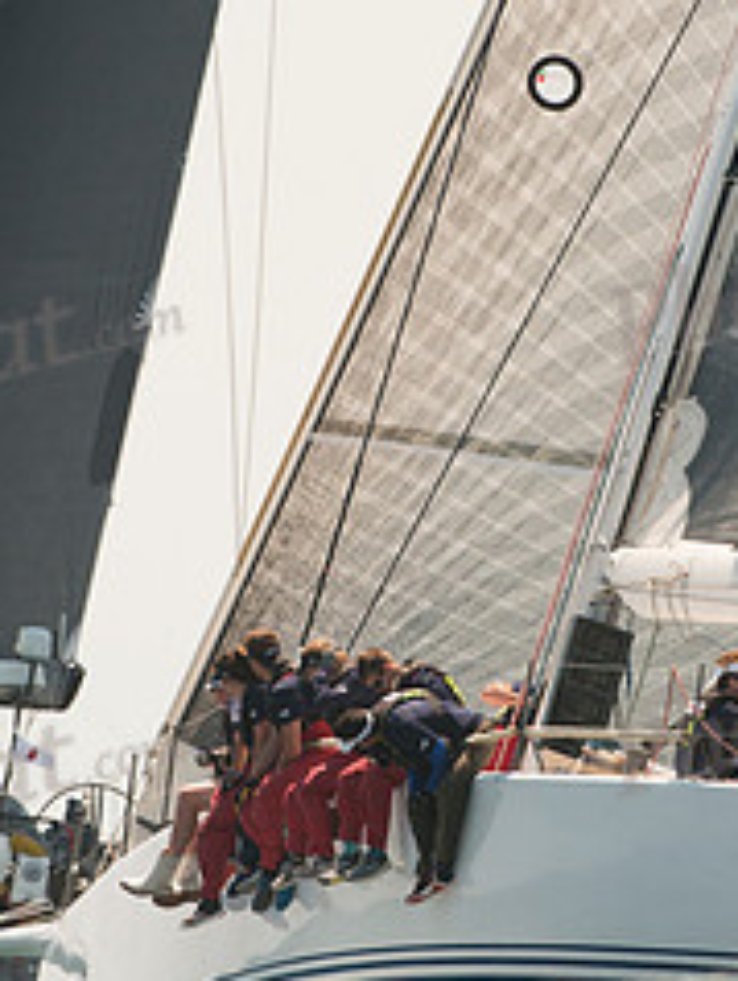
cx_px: 400
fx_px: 28205
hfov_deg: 1.5
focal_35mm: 994
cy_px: 534
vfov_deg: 2.0
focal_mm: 400
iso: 280
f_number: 7.1
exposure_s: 1/1000
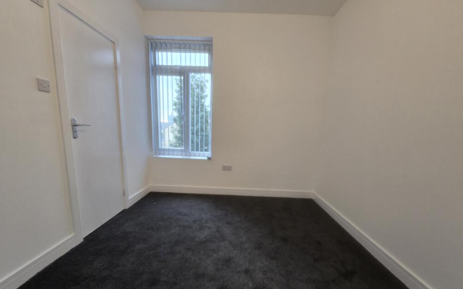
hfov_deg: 105.3
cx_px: 229
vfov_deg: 78.3
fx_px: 177
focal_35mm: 14
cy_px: 163
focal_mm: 2.2
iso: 250
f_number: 2.2
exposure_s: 1/50
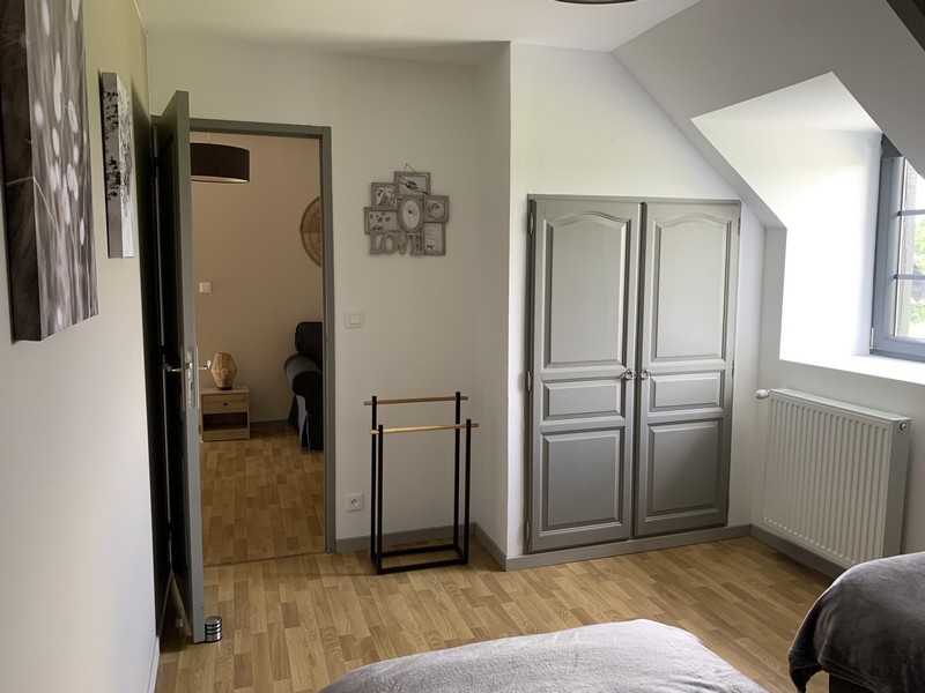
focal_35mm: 26
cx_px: 462
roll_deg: +0.4
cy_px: 346
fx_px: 695
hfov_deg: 67.3
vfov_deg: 53.1
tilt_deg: -7.4
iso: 125
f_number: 1.8
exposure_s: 1/60
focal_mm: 4.25
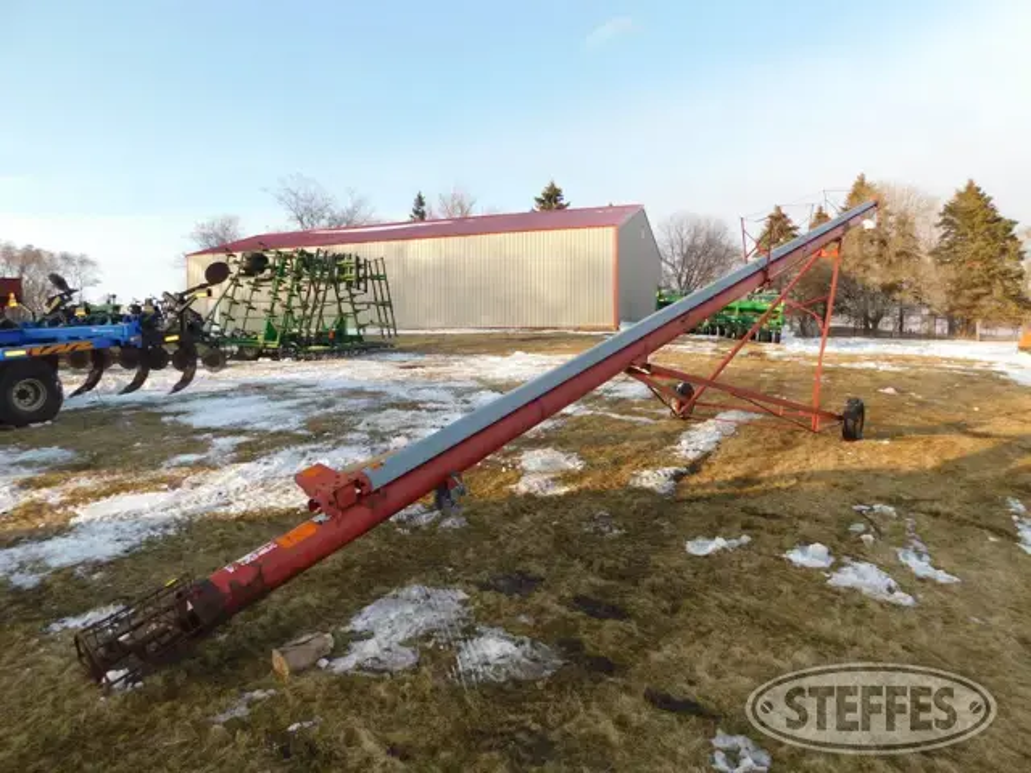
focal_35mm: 23
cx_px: 516
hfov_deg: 73.9
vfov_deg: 58.9
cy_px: 386
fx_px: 685
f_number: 3
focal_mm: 4
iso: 125
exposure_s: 1/500
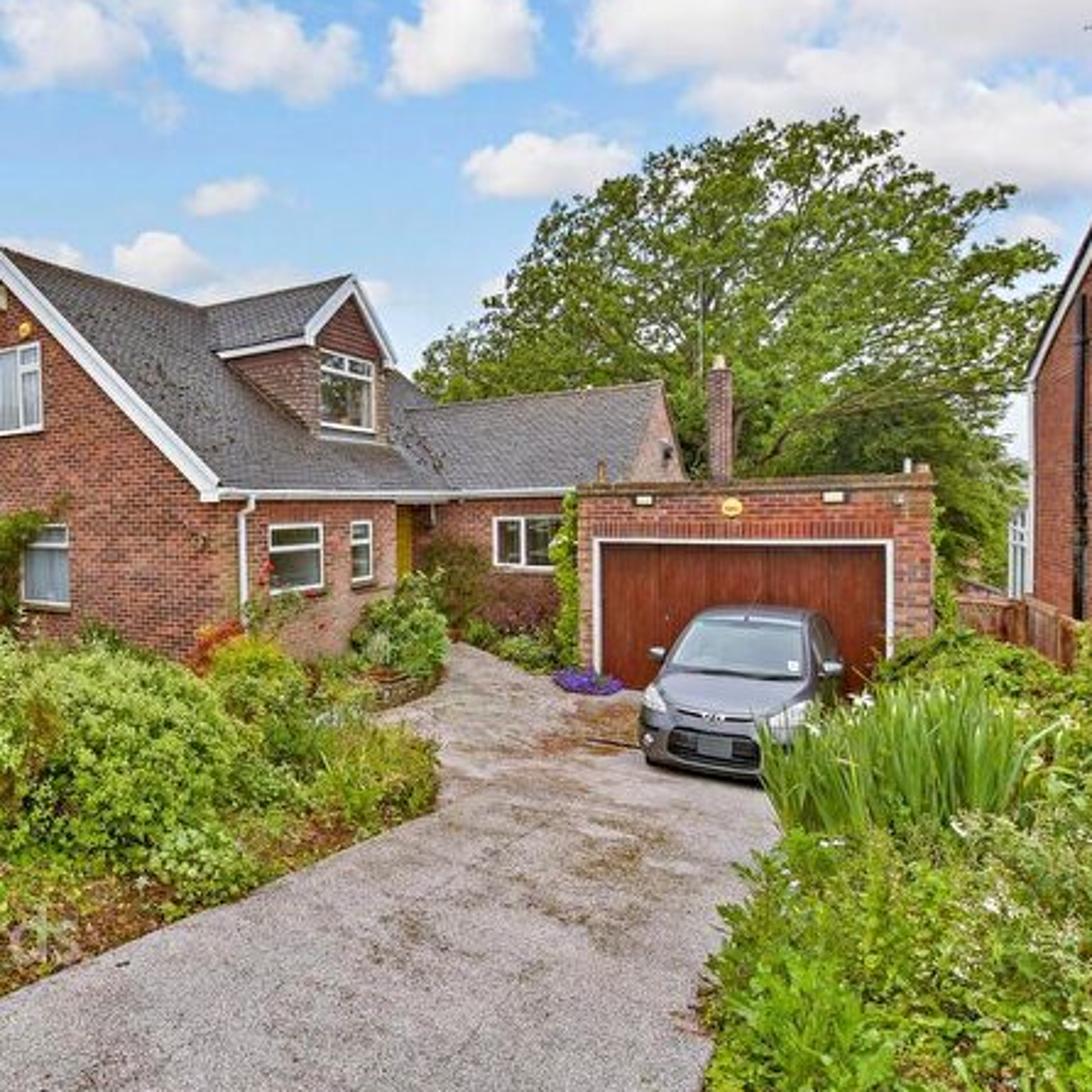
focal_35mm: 20
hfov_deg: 72.2
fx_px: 714
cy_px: 545
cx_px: 348
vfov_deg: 74.8
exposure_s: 1/500
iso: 500
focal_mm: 10
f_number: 7.1
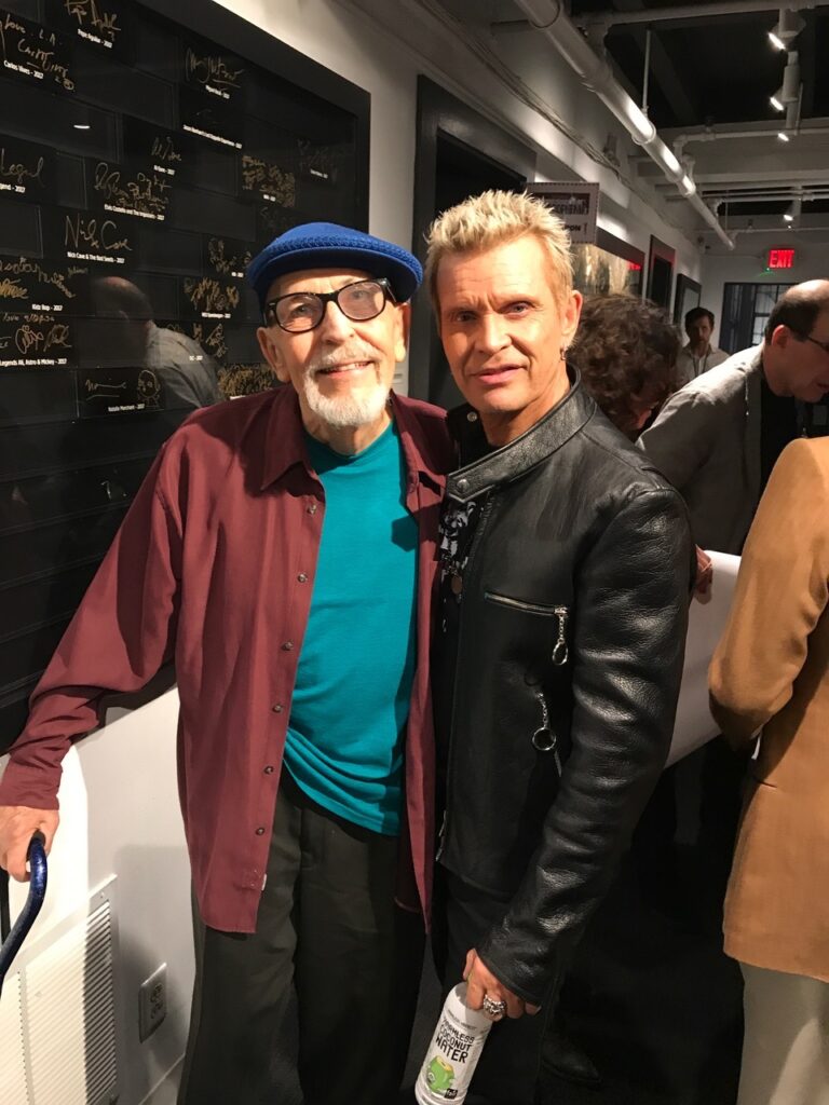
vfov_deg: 63.4
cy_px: 552
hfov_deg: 49.7
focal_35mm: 28
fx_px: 894
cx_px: 414
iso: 64
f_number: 1.8
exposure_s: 1/15
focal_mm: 3.99
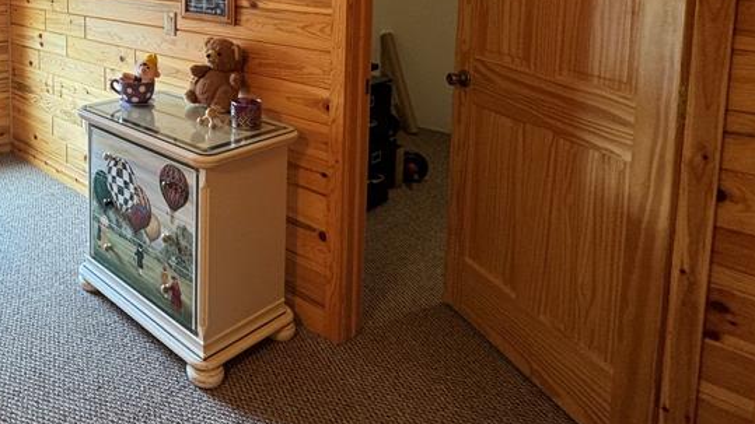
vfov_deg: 36.3
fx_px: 580
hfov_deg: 58.0
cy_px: 4
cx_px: 95
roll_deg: +0.2
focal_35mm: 29
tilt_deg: -5.1
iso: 160
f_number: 2.2
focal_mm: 2.22
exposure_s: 1/60
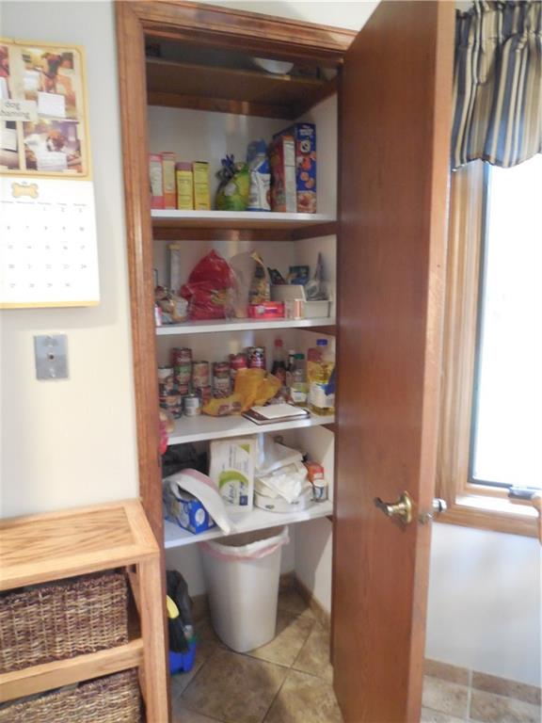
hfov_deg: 54.9
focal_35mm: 25
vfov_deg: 69.4
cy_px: 362
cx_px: 271
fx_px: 522
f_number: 3.1
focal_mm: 4.5
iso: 640
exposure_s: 1/8
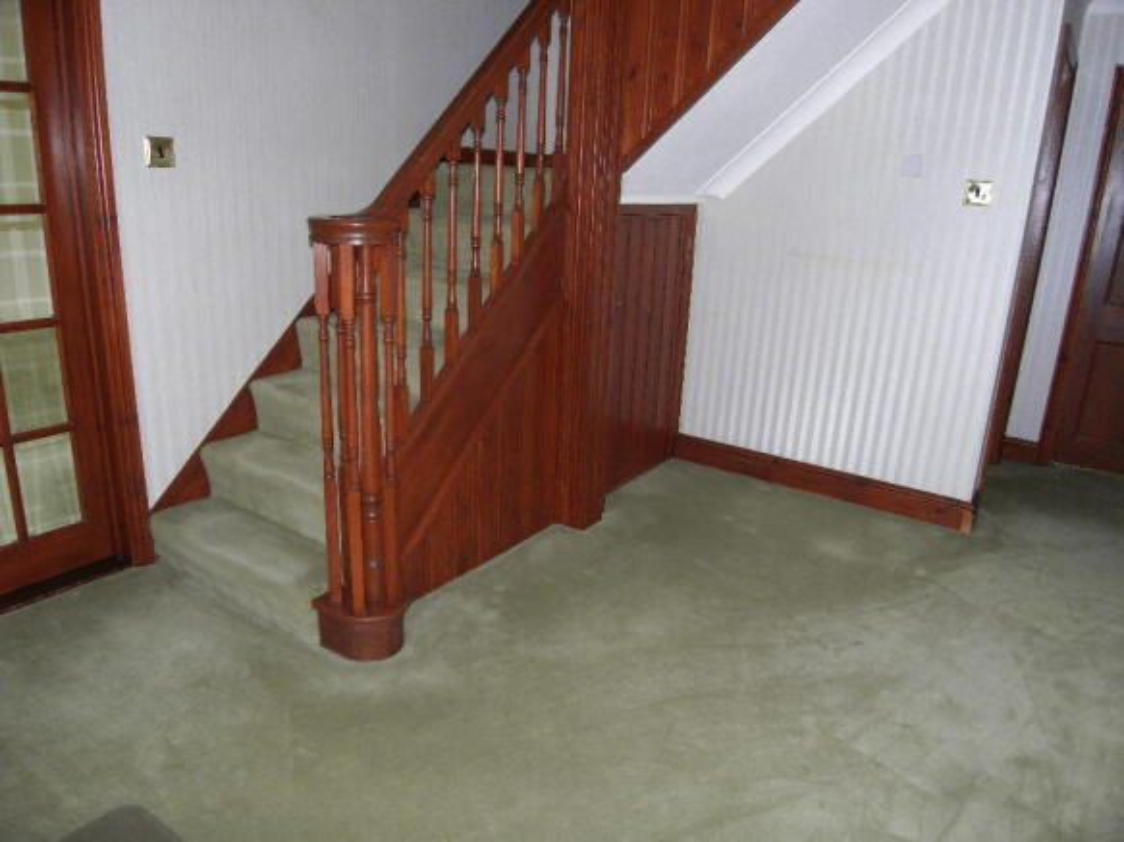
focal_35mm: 24
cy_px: 421
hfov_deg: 71.6
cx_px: 562
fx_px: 779
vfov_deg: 56.8
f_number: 2.8
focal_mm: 4.3
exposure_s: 1/40
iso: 120
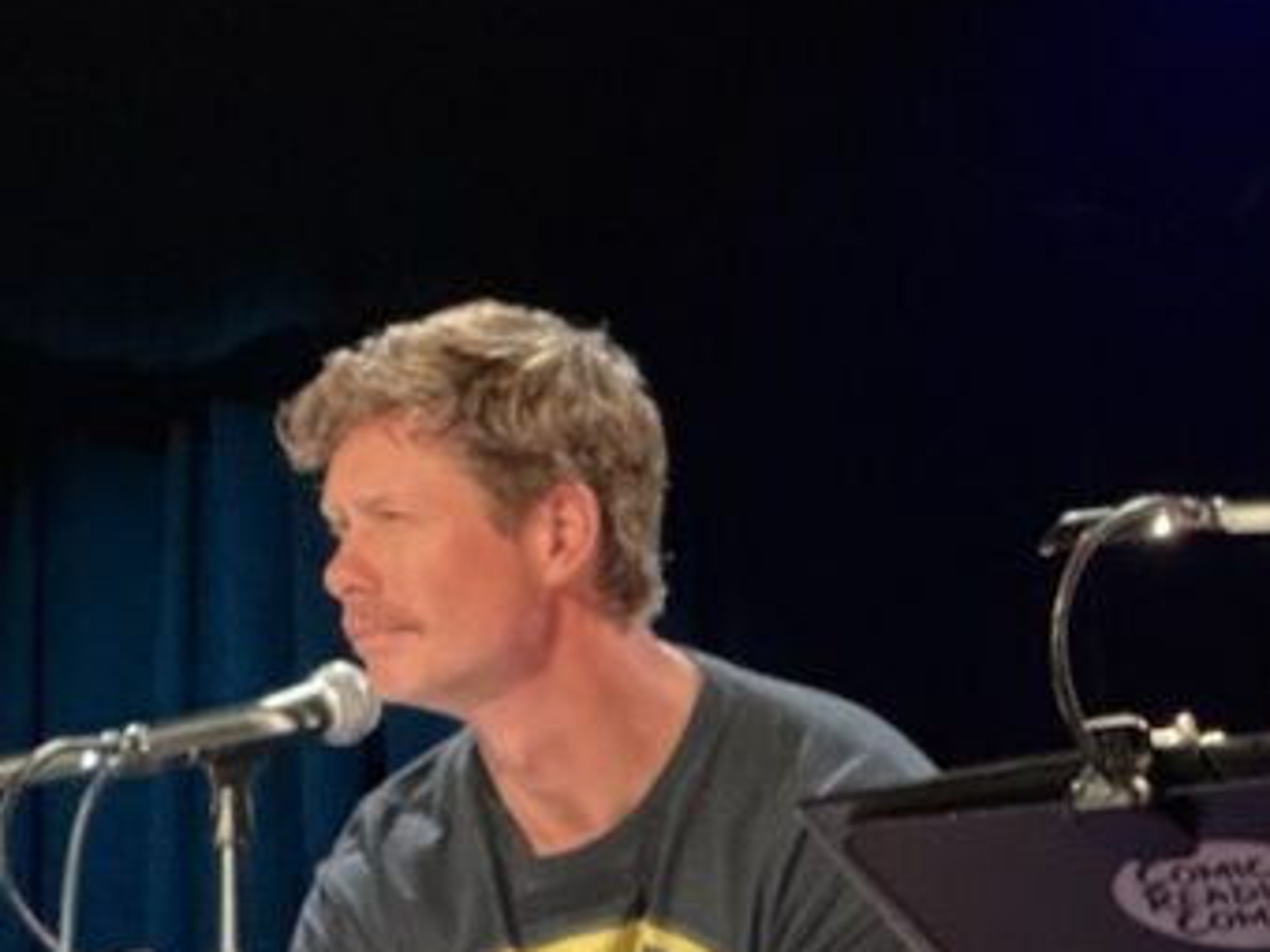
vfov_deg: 6.4
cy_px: 814
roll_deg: +0.3
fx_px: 8512
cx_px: 299
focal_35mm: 232
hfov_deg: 8.5
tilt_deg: +12.9
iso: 1600
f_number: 2.8
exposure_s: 1/21
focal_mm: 9
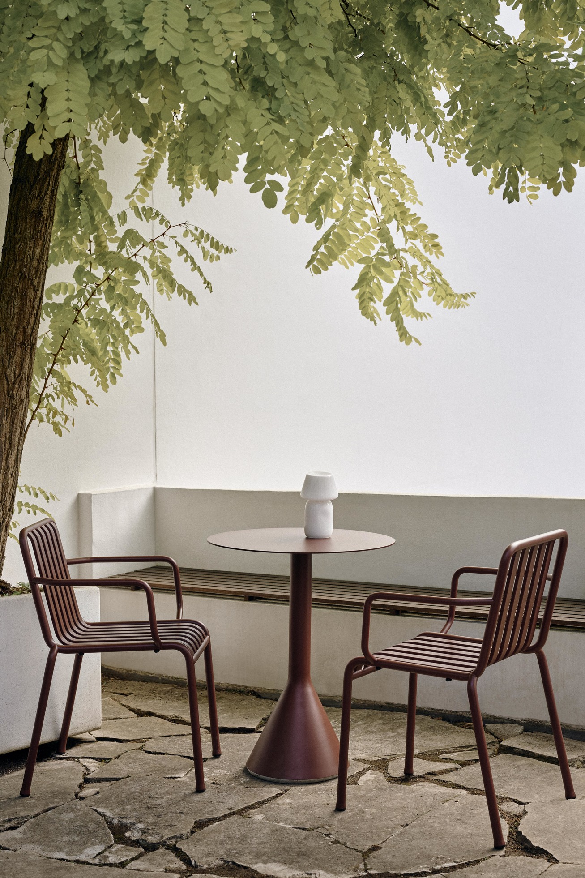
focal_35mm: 50
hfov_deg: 27.0
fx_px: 1219
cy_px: 439
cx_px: 292
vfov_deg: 39.6
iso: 500
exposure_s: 1/250
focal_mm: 50
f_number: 5.6
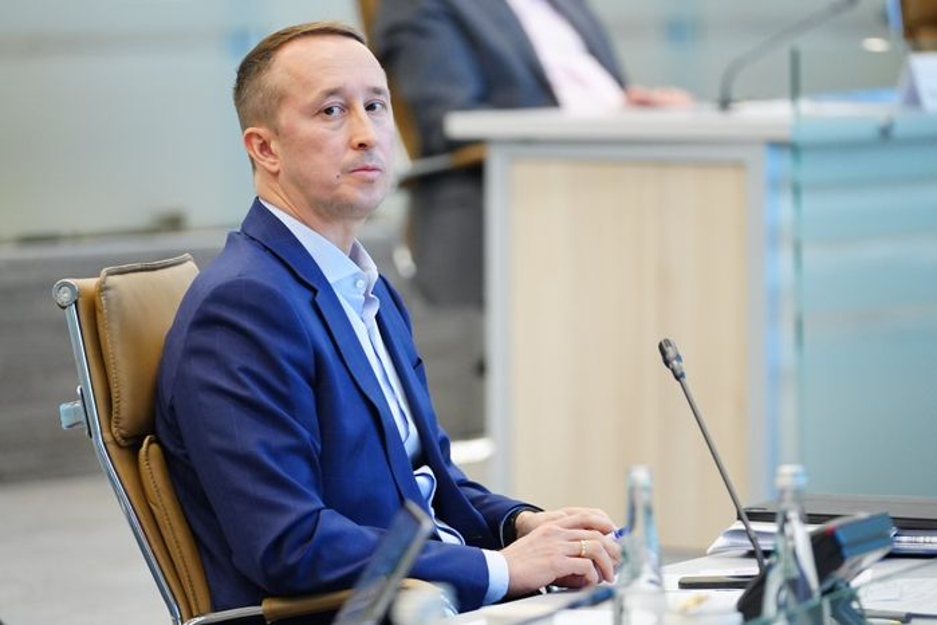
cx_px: 468
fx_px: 7053
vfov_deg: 5.1
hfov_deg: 7.6
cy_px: 312
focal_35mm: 271
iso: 2500
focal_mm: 181
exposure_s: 1/250
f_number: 2.8
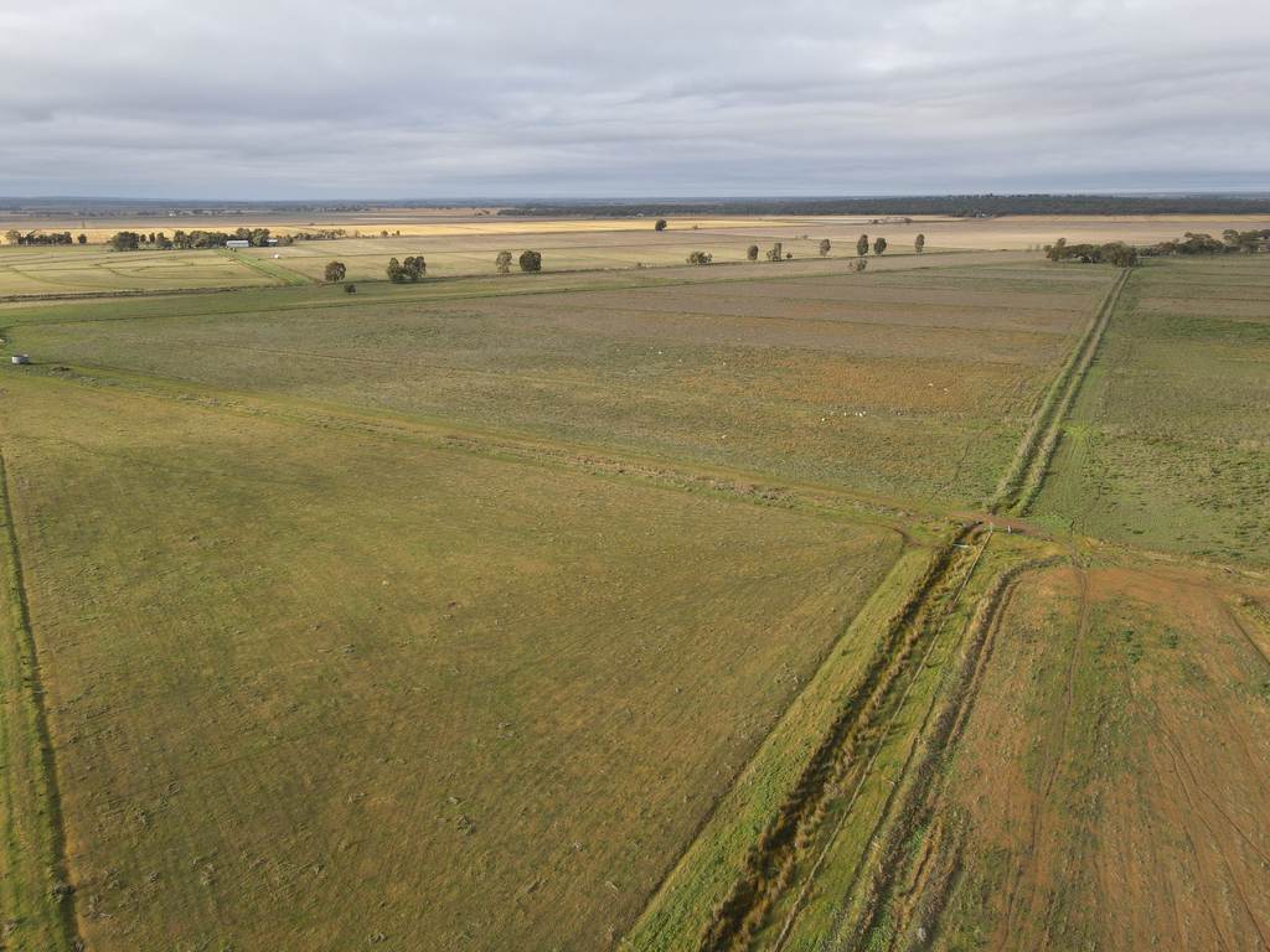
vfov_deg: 56.8
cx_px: 635
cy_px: 476
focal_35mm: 24
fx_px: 881
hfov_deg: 71.6
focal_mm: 4.5
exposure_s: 1/200
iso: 100
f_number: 2.8
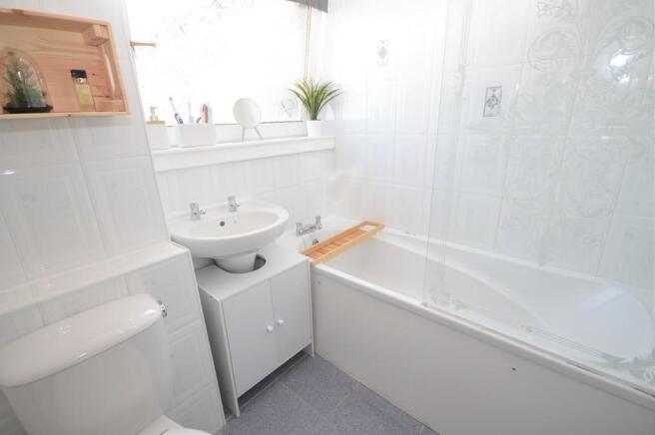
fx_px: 273
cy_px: 218
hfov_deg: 100.4
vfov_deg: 77.2
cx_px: 328
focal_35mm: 15
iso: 400
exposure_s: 1/100
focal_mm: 10
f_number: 5
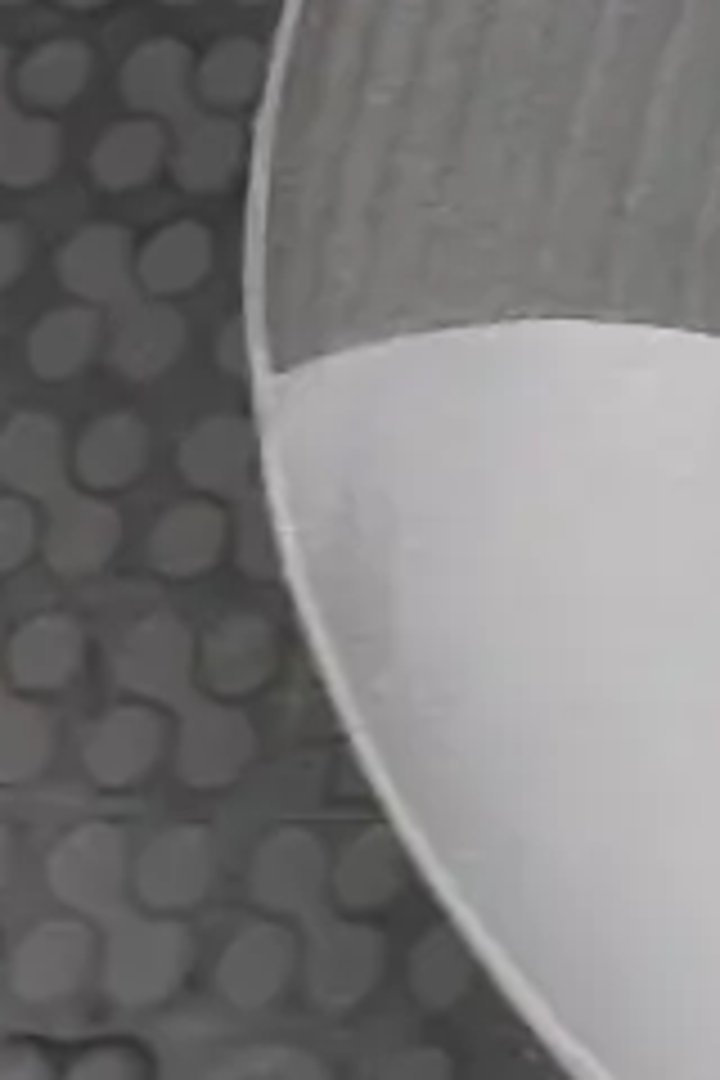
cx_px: 2061
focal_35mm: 170
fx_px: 5100
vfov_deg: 10.4
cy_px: -1523
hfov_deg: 7.3
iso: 800
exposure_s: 1/33.3
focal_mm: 6.14
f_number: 1.65
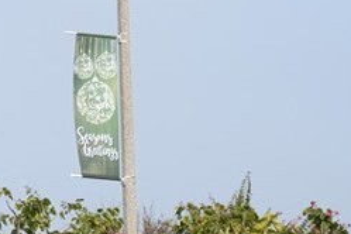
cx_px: -334
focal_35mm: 189
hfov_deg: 10.1
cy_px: 308
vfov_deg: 7.2
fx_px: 1843
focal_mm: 30.5
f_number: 5.6
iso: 160
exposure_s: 1/450
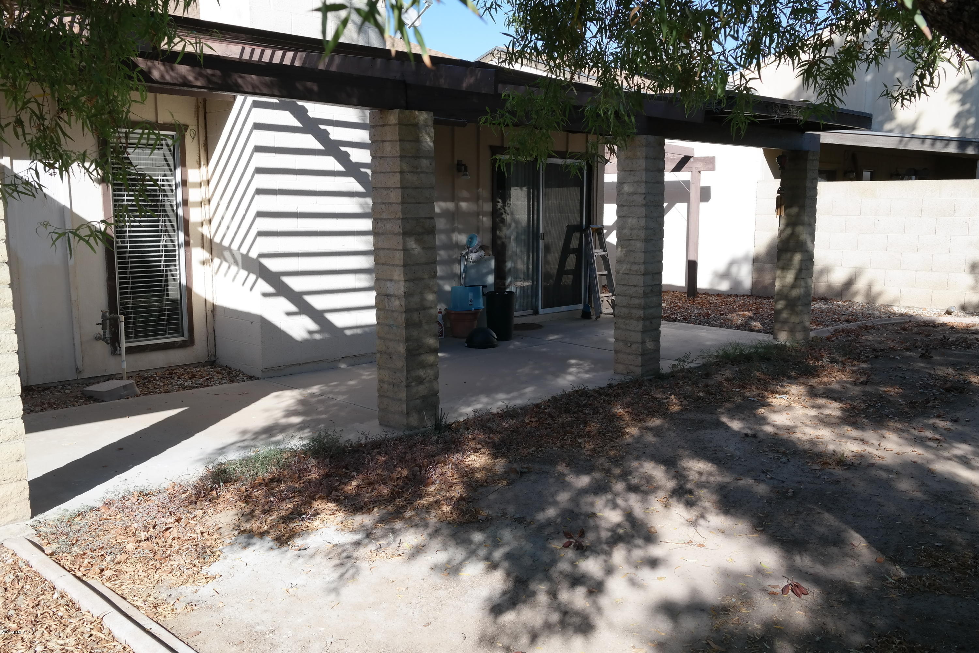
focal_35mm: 30
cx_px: 490
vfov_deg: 43.6
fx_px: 816
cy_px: 326
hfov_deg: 61.9
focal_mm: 20
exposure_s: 1/250
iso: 200
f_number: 6.3
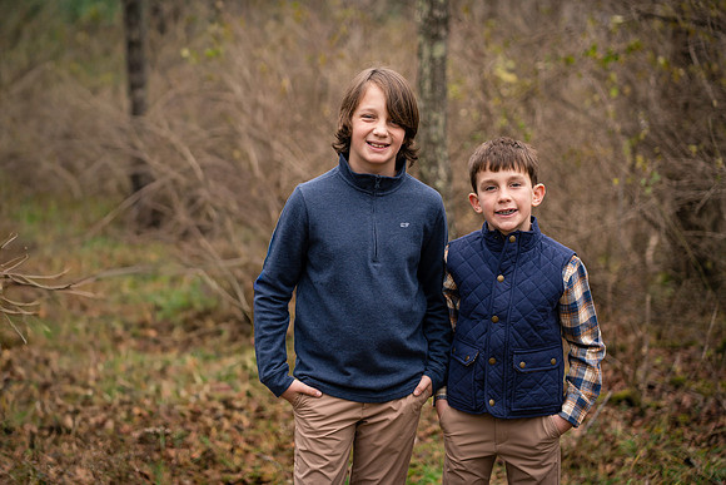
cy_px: 215
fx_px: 1906
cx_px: 323
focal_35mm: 94
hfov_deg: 21.6
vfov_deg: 14.5
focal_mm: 85
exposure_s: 1/800
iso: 320
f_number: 2.2
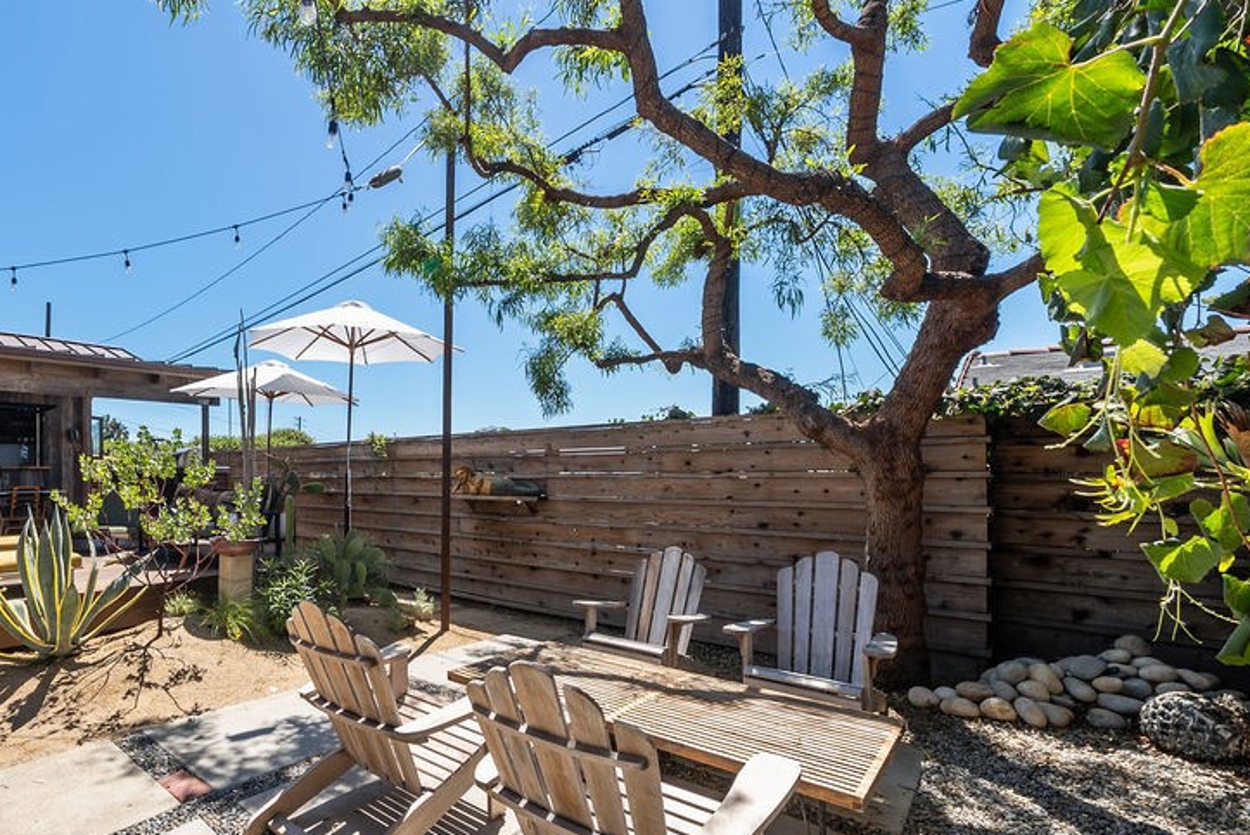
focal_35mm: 17
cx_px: 403
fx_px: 591
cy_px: 455
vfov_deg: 70.4
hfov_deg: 89.4
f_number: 10
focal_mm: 12
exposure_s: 1/30
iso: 80
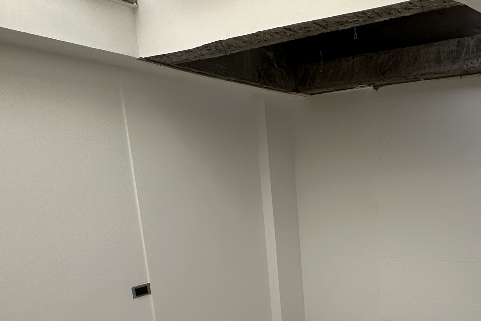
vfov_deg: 36.0
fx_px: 468
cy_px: 276
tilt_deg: -12.7
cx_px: 403
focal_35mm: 35
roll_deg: +1.6
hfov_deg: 50.2
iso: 40
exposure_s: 1/258
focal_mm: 2.22
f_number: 2.2
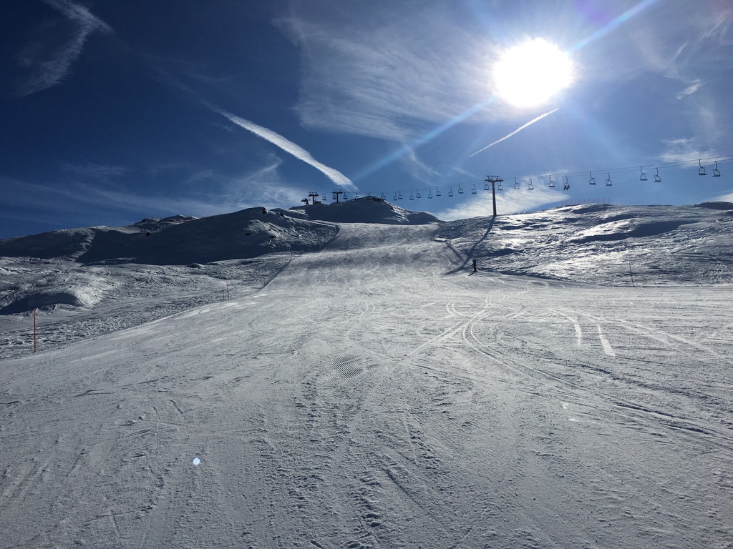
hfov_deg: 61.7
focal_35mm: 29
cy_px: 274
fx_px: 614
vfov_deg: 48.2
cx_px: 366
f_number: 2.2
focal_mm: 4.15
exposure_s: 1/8547
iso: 25
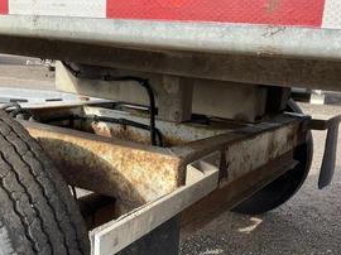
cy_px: 168
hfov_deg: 43.7
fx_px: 423
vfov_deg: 33.3
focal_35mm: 43
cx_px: 202
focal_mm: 3
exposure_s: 1/514
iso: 25
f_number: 1.8
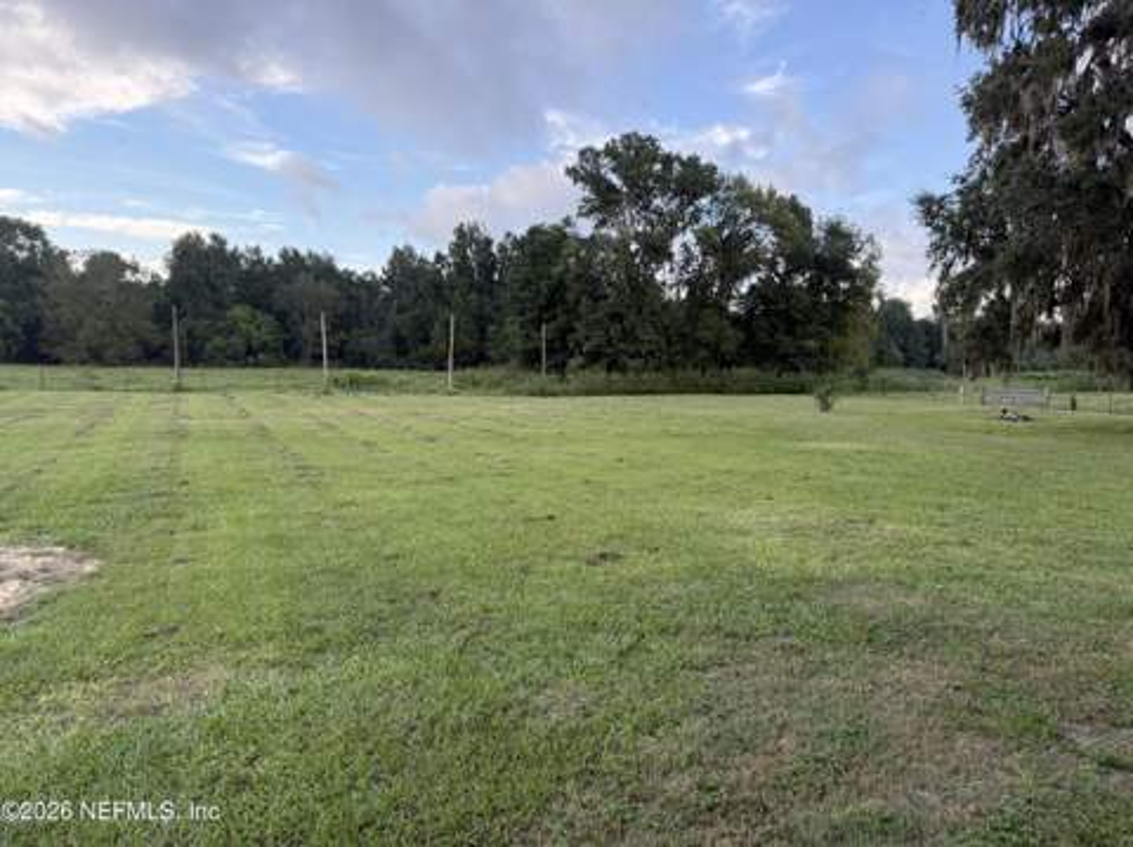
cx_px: 566
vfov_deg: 56.7
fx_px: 785
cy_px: 424
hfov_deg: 71.7
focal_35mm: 24
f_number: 1.78
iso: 100
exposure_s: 1/780
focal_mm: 6.76
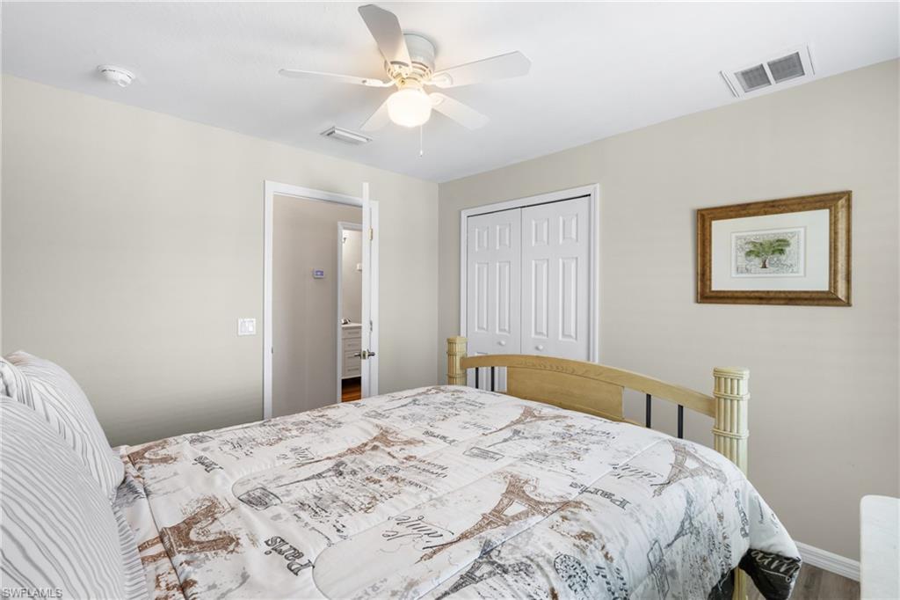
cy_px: 300
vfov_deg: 70.4
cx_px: 450
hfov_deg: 93.3
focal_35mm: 17
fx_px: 425
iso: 1000
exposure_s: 1/10
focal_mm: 17
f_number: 8
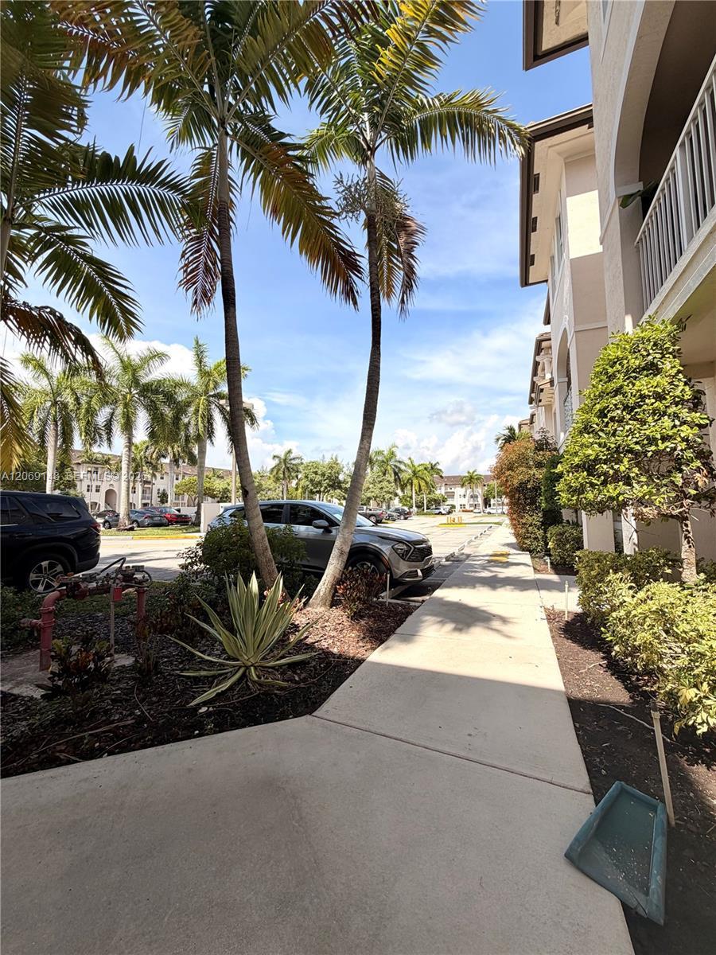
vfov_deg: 102.1
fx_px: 386
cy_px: 478
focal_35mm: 14
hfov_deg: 85.7
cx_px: 358
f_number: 2.2
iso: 25
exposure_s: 1/770
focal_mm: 2.22
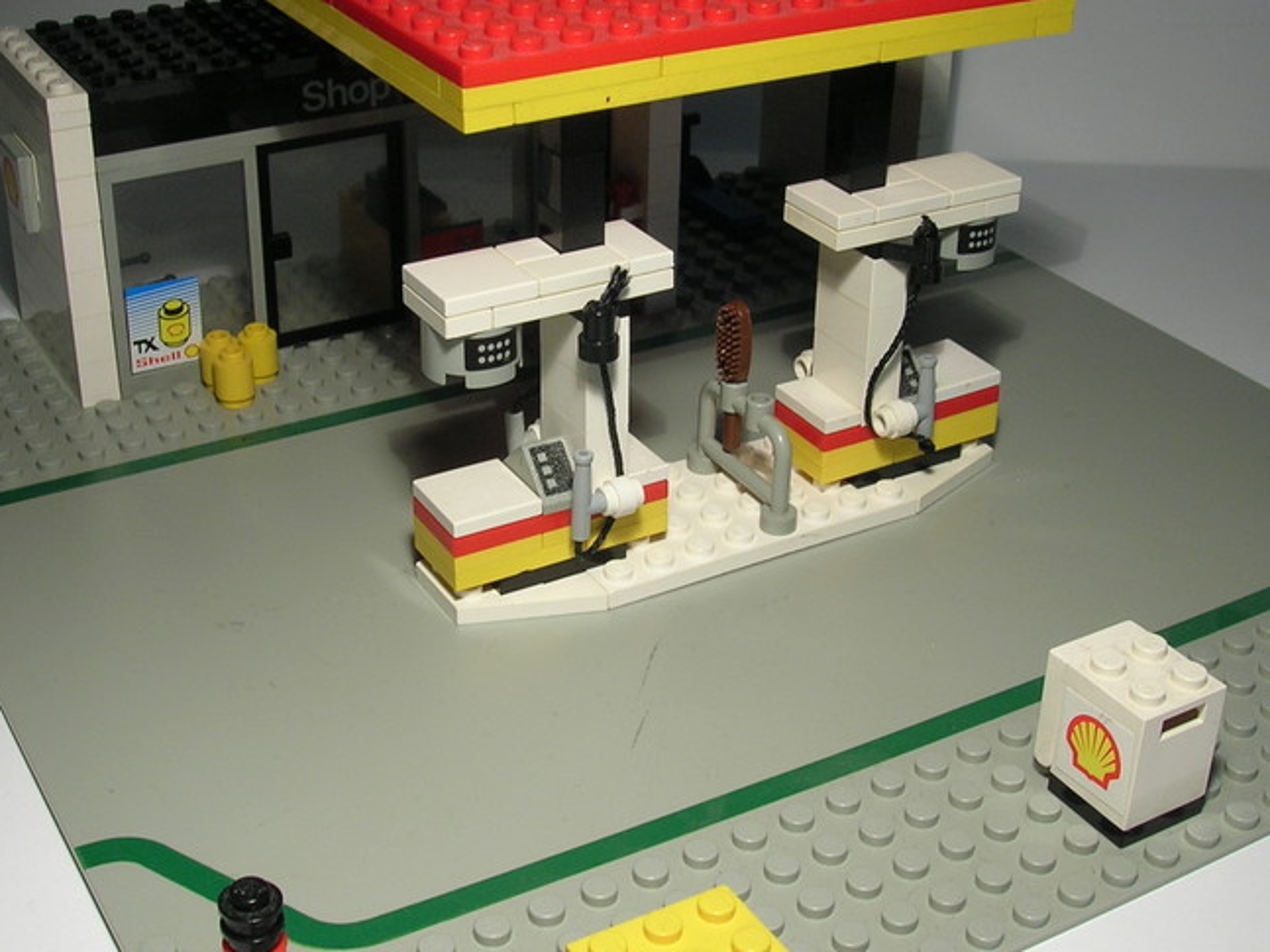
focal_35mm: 50
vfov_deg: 29.1
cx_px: 658
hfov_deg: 38.2
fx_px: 1834
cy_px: 403
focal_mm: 6
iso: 50
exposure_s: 1/15
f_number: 4.9
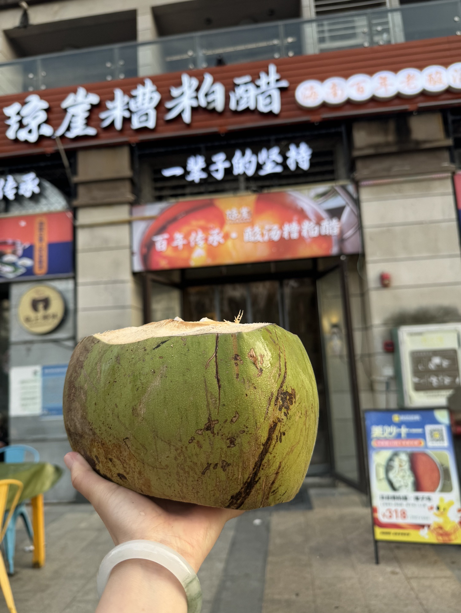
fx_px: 426
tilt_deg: +12.3
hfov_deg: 56.9
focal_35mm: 24
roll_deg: +2.6
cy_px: 306
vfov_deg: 71.6
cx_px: 230
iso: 80
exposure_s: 1/553
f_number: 1.78
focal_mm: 6.76
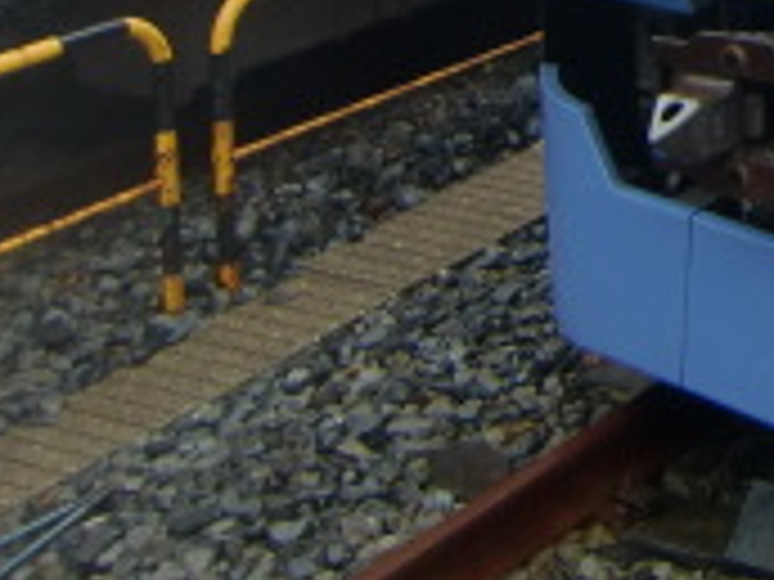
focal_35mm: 104
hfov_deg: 15.9
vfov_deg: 12.8
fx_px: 2325
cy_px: -486
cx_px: 1408
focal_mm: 4.9
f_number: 2.6
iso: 64
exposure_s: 1/60
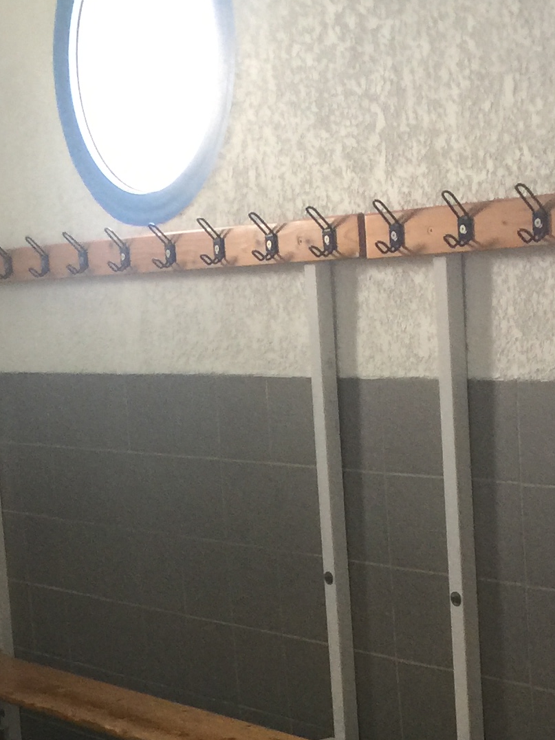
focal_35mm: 88
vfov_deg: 21.9
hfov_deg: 16.7
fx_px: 1881
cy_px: 629
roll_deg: +3.6
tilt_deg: -10.8
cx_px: 110
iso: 80
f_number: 2.2
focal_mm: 4.15
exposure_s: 1/17
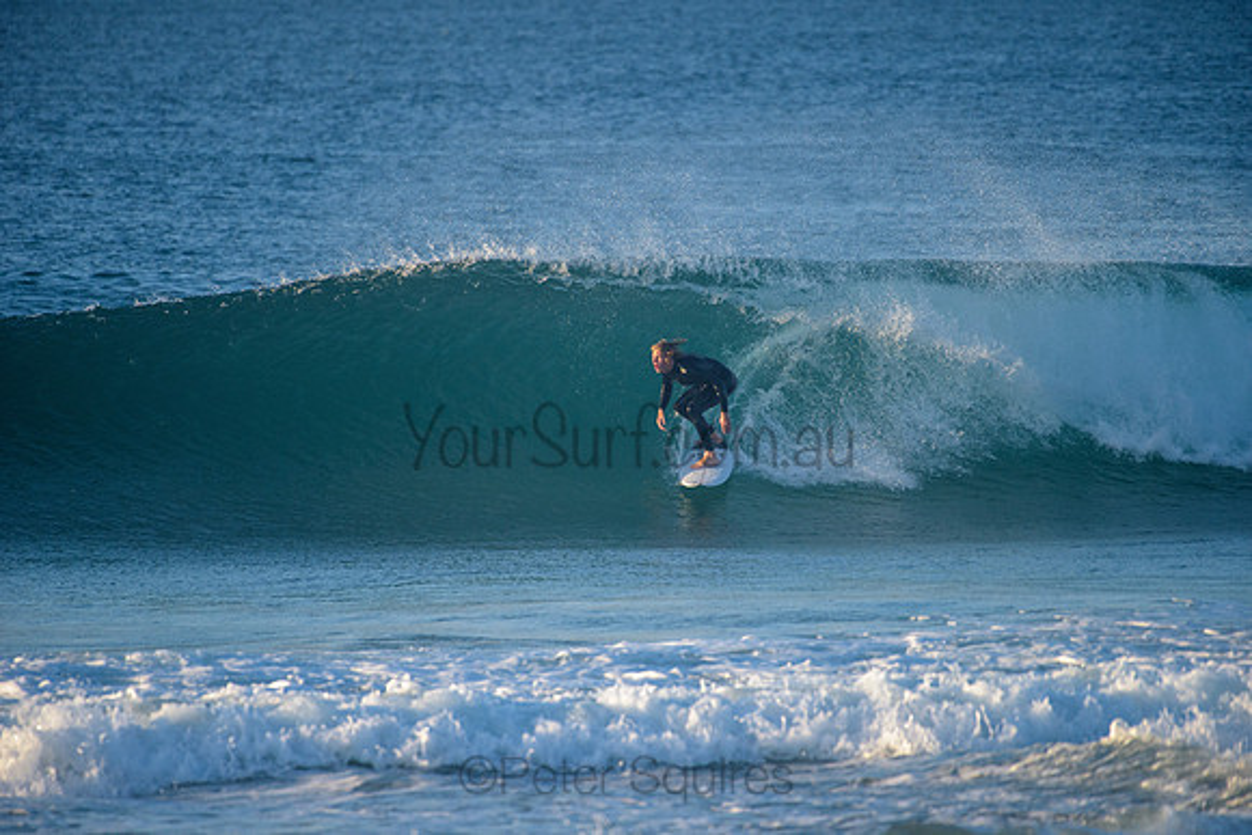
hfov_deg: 4.1
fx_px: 17392
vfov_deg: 2.8
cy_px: 418
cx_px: 626
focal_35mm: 500
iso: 800
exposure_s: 1/2000
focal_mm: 500
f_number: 5.6
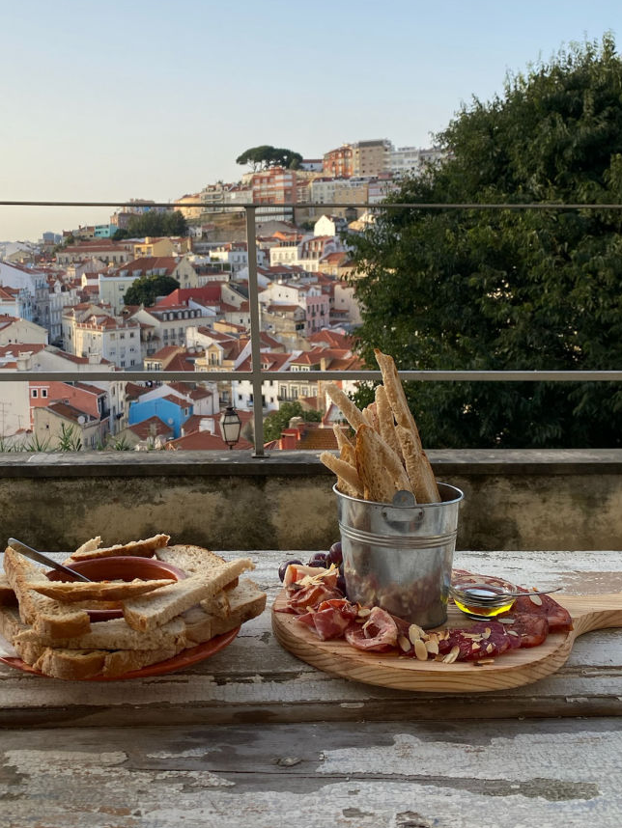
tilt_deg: -3.0
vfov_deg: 50.9
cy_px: 323
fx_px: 862
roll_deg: +2.7
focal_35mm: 36
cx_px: 237
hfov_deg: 39.4
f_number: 1.8
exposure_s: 1/1316
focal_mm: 4.25
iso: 32
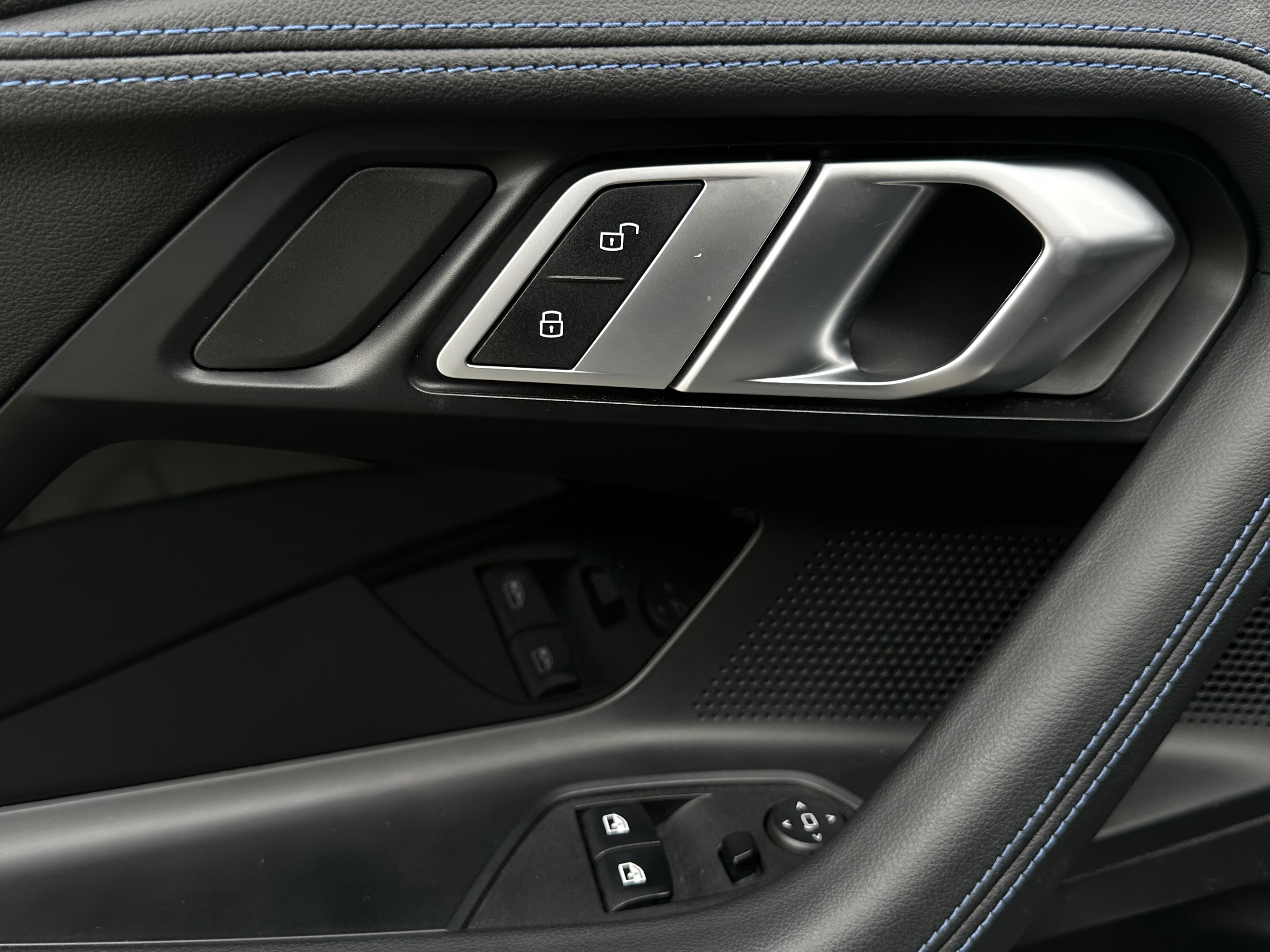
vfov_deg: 44.2
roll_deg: +2.2
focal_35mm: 32
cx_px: 625
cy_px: 482
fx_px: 1174
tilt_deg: -19.8
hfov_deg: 56.8
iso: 80
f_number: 1.78
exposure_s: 1/454
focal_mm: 6.86
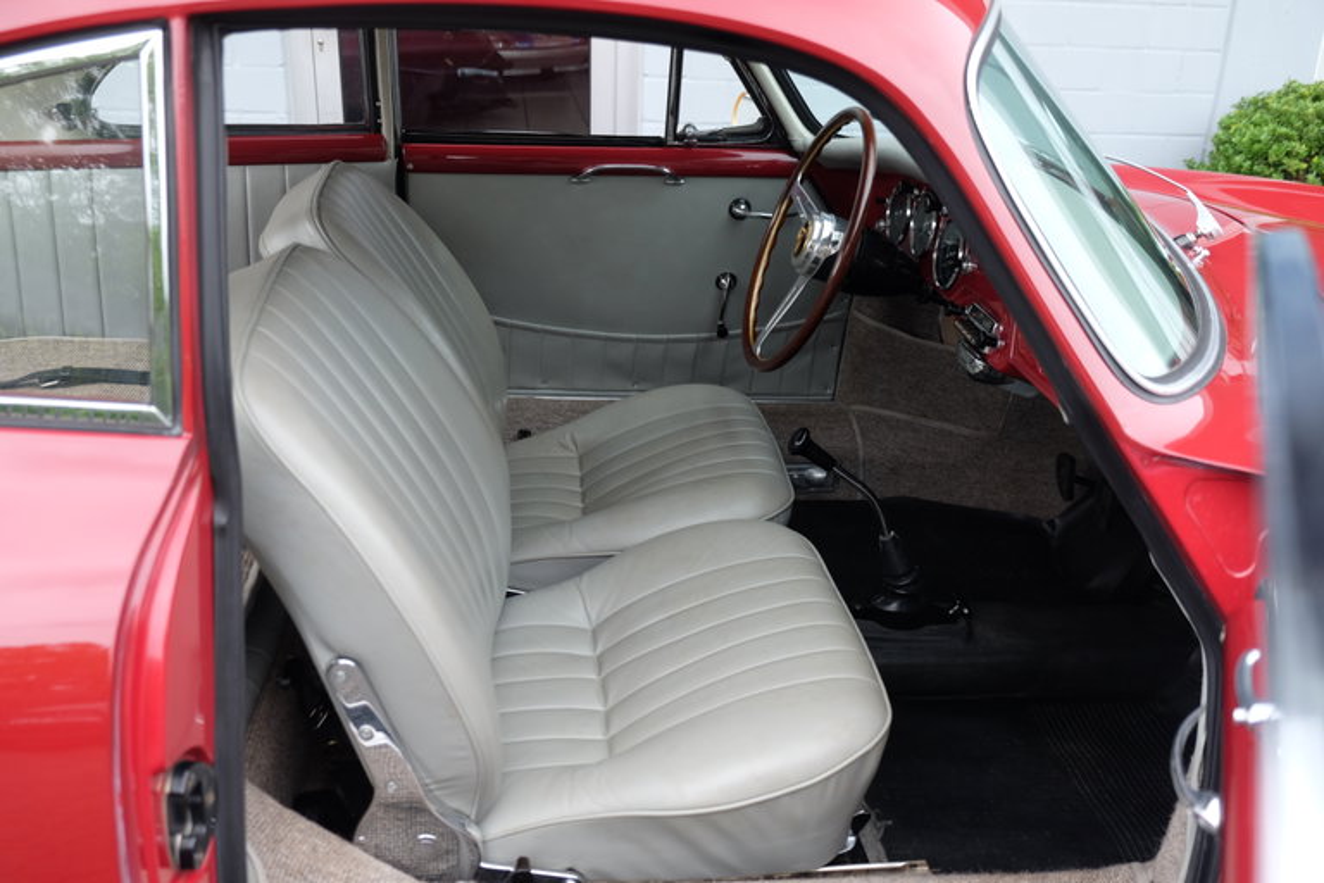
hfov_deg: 57.2
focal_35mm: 33
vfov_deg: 40.0
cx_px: 662
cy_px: 442
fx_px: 1214
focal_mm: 22.3
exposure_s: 1/100
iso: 320
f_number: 3.2
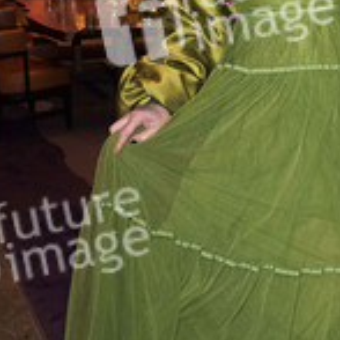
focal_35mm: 74
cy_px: 127
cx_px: 282
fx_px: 822
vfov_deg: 23.3
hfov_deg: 23.0
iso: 2000
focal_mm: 32
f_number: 5
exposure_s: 1/60
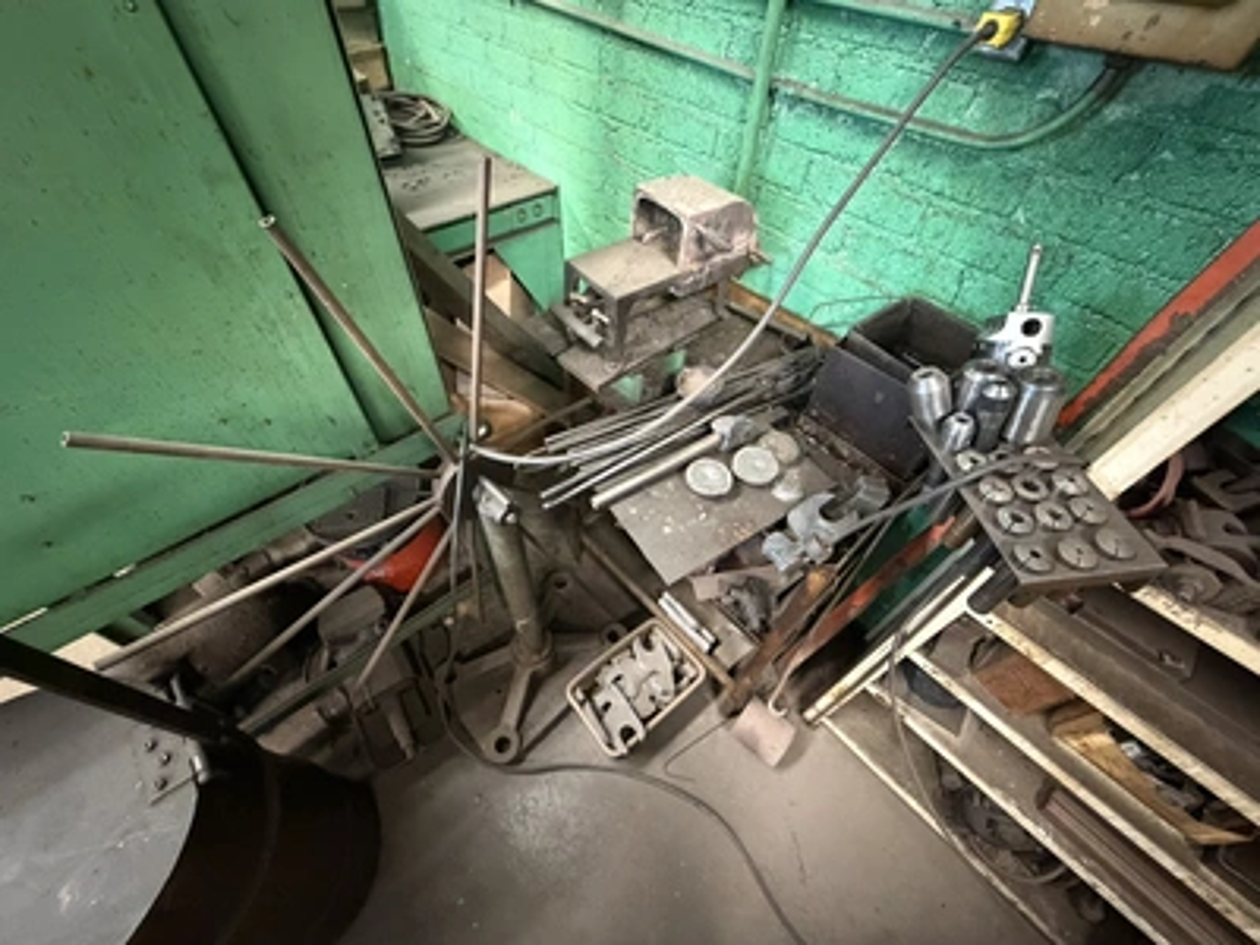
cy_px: 472
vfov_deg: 85.7
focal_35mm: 14
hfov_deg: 102.1
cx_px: 630
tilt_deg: -50.7
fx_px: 510
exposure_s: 1/40
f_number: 2.2
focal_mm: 2.22
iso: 1250
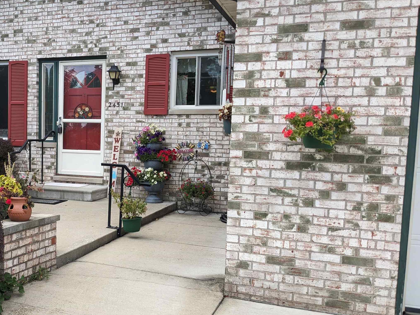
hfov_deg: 44.3
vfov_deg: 35.1
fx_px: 497
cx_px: 106
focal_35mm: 41
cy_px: 178
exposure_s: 1/499
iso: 69
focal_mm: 4.38
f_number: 1.73
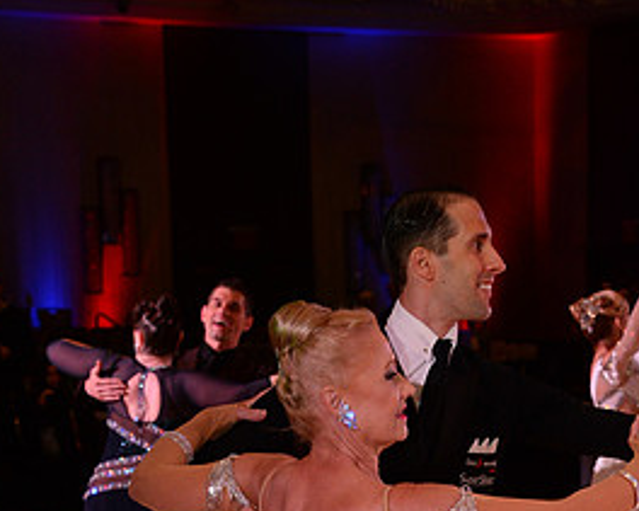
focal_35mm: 136
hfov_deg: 14.2
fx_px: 2571
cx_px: 410
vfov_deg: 11.1
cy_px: 661
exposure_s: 1/250
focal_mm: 66
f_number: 7.1
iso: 2500
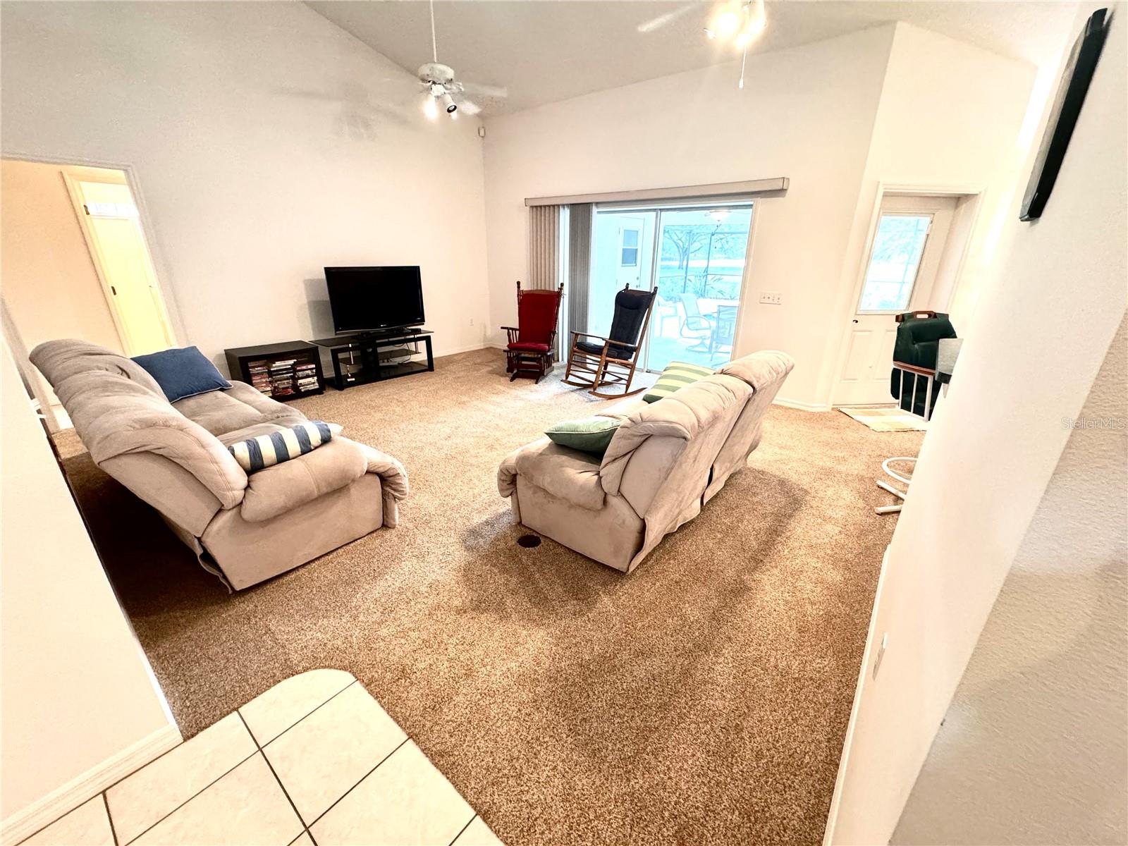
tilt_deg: -21.1
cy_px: 423
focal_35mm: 14
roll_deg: -1.0
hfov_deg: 102.1
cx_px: 564
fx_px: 456
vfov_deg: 85.7
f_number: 2.2
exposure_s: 1/60
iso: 500
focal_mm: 2.22
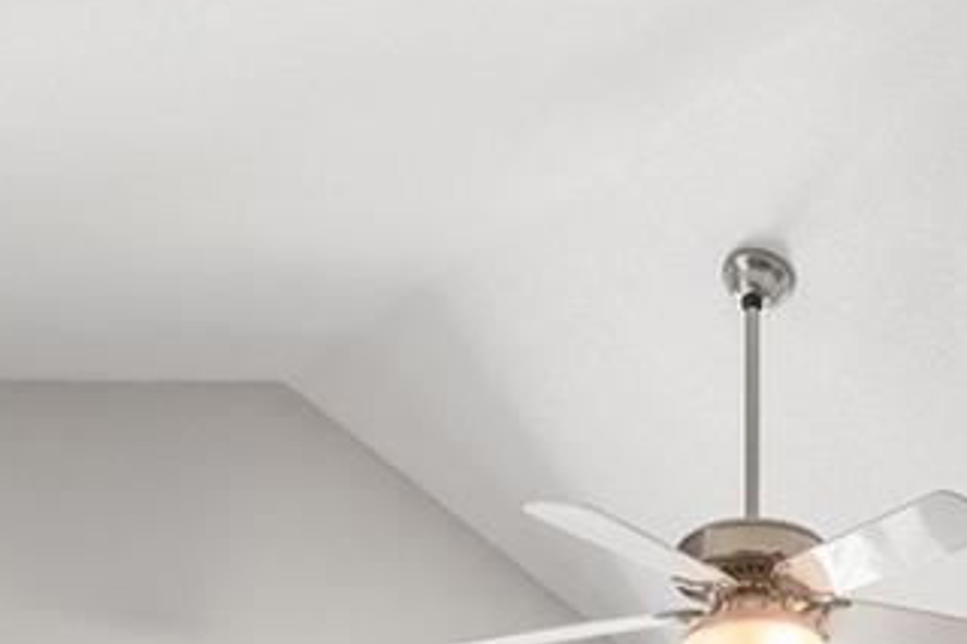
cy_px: 1426
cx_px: 689
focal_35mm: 80
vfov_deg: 13.6
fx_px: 2148
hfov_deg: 25.2
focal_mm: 16
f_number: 8
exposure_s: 1/60
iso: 200
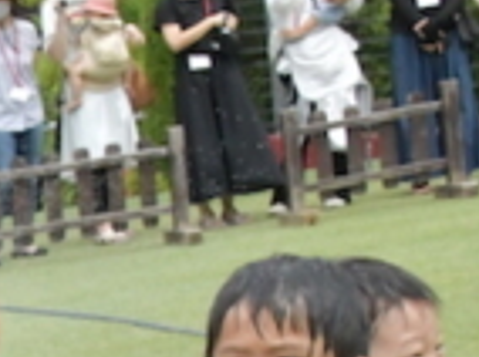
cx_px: -769
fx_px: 2804
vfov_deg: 7.1
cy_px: 670
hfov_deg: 8.7
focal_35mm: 203
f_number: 16
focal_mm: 26
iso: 4000
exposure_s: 1/1000
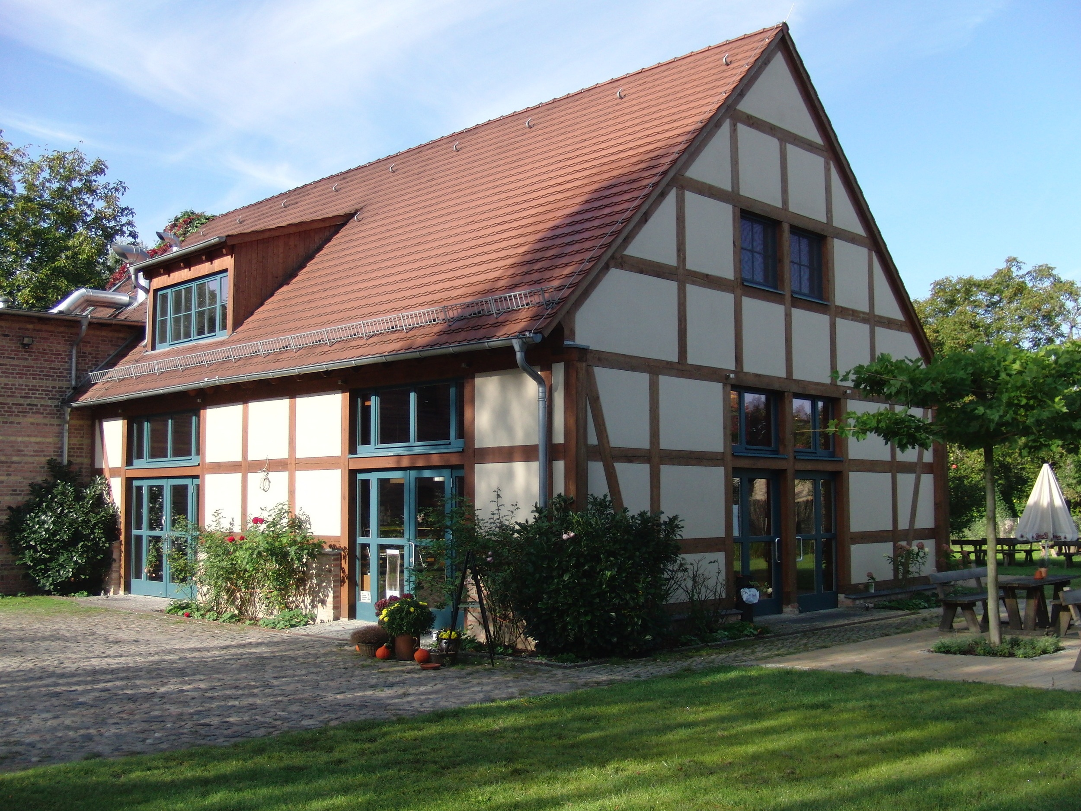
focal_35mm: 37
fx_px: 1155
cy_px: 406
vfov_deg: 38.7
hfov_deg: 50.1
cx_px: 540
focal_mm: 6.42
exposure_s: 1/500
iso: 100
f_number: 3.6
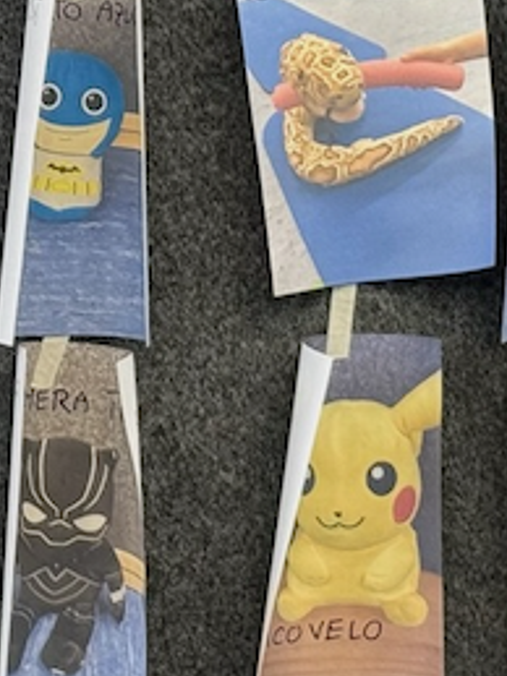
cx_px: 873
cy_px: 368
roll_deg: +0.4
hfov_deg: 6.2
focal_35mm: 237
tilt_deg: -8.0
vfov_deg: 8.4
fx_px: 4632
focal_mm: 6.76
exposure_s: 1/50
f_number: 1.78
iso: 80
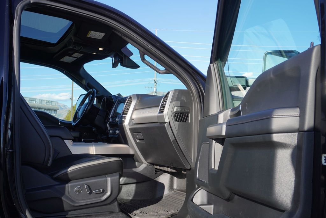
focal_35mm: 34
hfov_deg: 55.1
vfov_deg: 38.4
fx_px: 313
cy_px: 109
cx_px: 163
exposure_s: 1/125
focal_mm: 23
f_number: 6.3
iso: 100
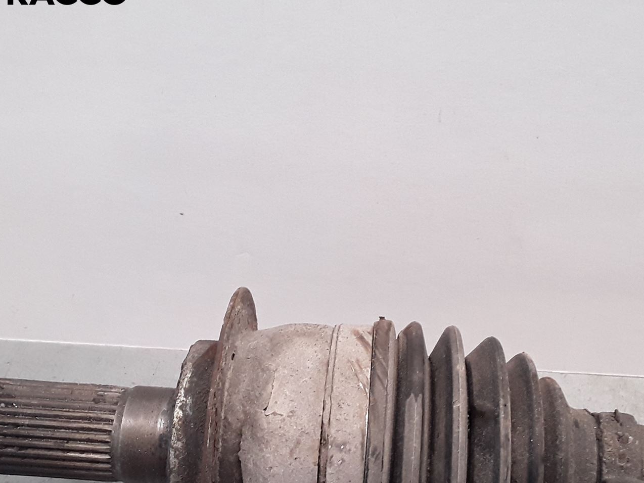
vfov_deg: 31.6
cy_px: 363
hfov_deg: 42.1
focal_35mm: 45
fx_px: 837
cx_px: 336
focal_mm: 2.91
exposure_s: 1/100
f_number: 1.9
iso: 100
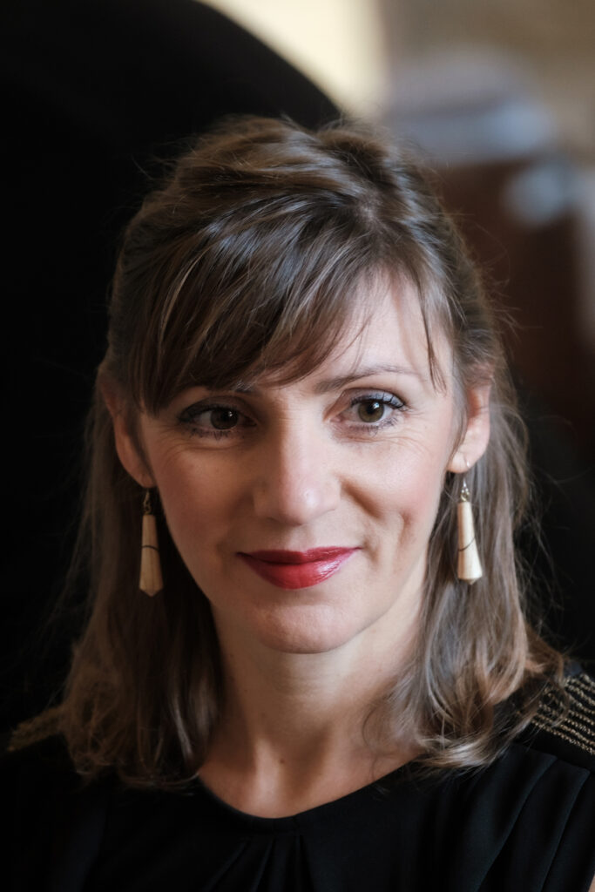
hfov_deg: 4.9
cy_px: 446
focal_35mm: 279
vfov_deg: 7.4
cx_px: 192
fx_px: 6914
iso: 1600
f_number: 3.2
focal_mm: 124.3
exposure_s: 1/125
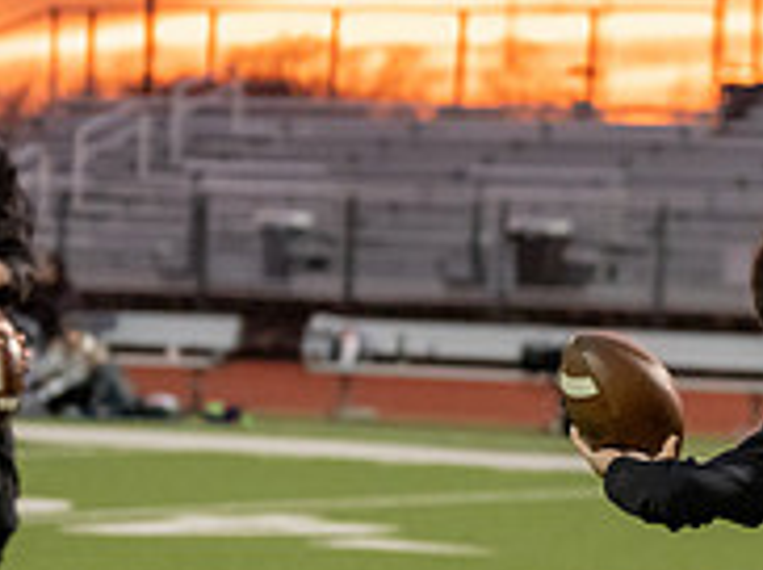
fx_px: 4733
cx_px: 742
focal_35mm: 215
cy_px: 404
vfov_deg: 6.9
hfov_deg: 9.2
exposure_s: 1/1000
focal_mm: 70
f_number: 2.8
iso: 4000
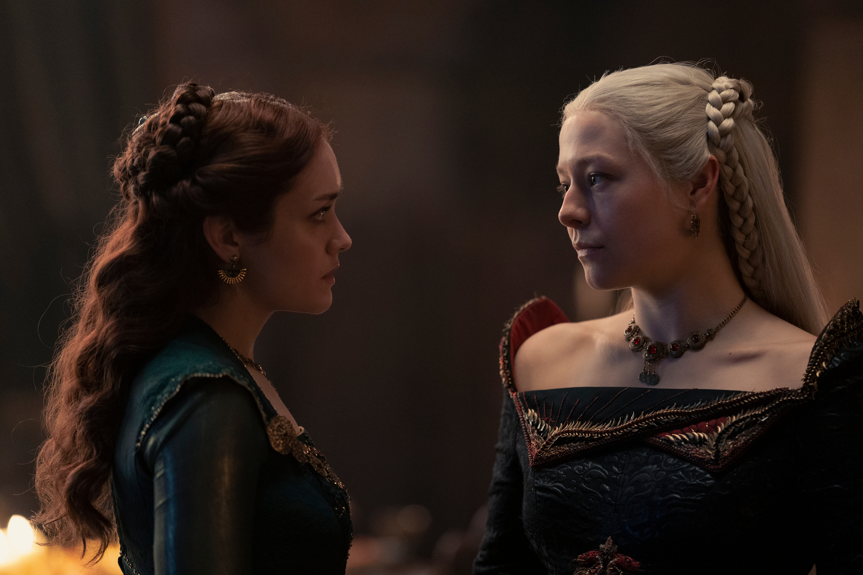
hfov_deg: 15.2
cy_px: 288
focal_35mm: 135
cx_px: 432
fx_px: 3236
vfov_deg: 10.2
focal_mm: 135
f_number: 1.8
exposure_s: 1/100
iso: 1600
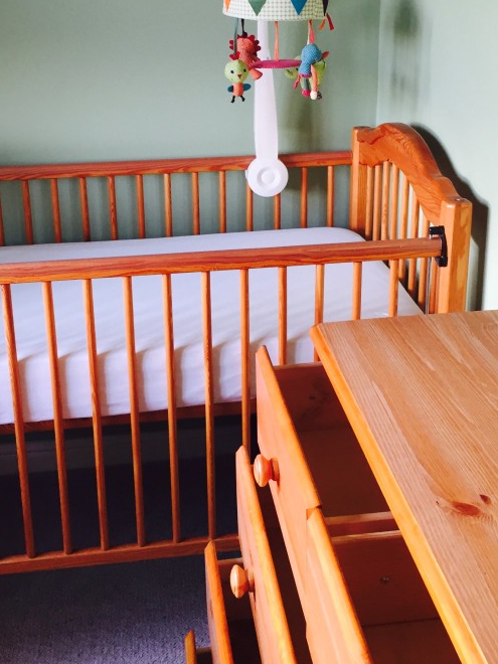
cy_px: 219
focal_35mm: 45
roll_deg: +1.0
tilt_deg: -17.1
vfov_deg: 41.5
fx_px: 863
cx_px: 232
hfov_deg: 32.2
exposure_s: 1/30
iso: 80
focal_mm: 4.15
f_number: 2.2
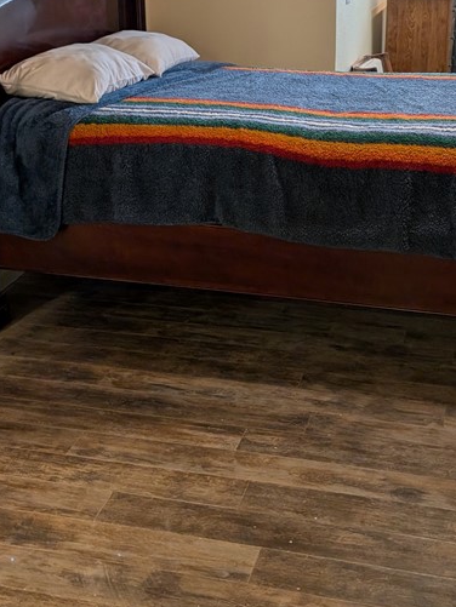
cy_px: 194
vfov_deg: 38.4
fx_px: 860
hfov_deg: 29.6
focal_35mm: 49
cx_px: 288
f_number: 1.68
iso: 297
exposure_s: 1/120
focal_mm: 6.9
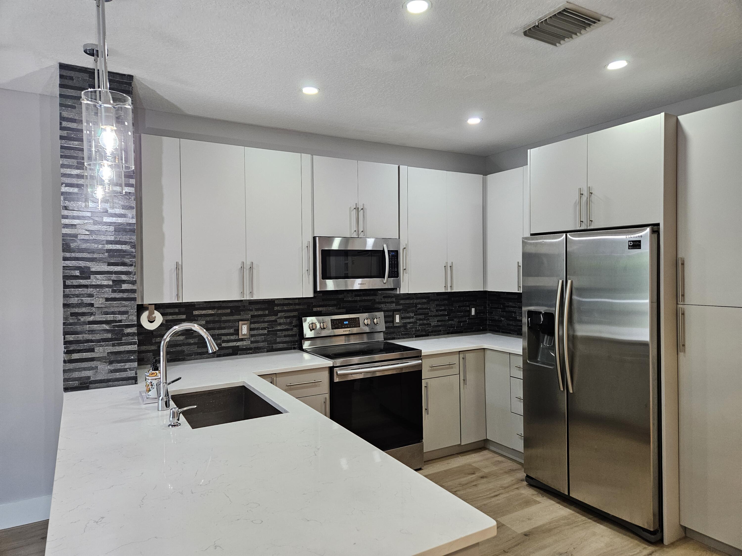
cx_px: 371
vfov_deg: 58.9
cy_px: 278
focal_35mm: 23
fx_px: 493
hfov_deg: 73.9
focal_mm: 5.4
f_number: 1.8
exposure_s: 1/120
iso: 250
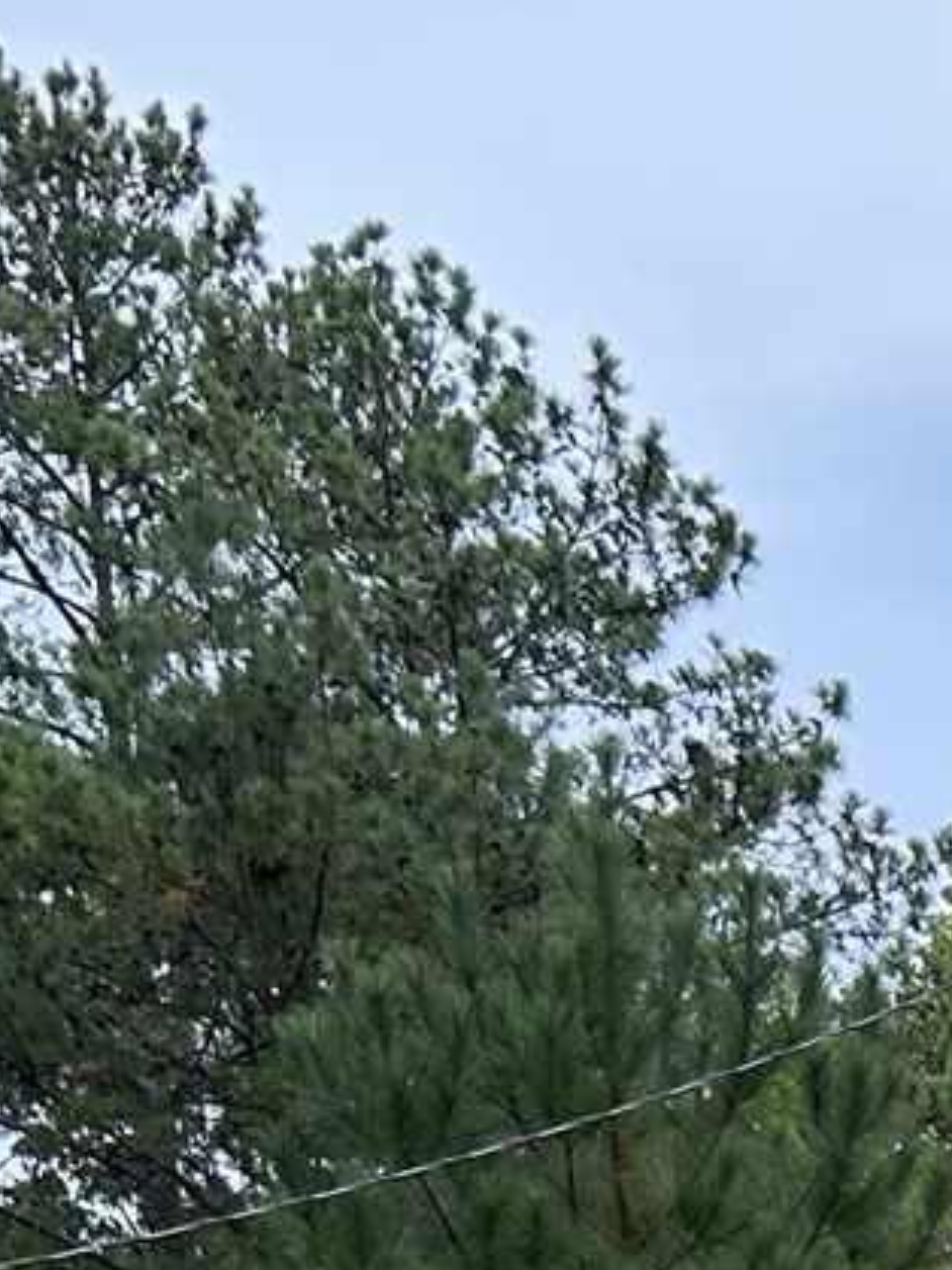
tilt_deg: -7.0
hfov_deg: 9.3
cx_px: 2295
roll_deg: +1.6
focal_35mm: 143
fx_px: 5246
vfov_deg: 11.7
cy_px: 2879
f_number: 1.5
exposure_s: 1/228
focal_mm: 5.7
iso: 50
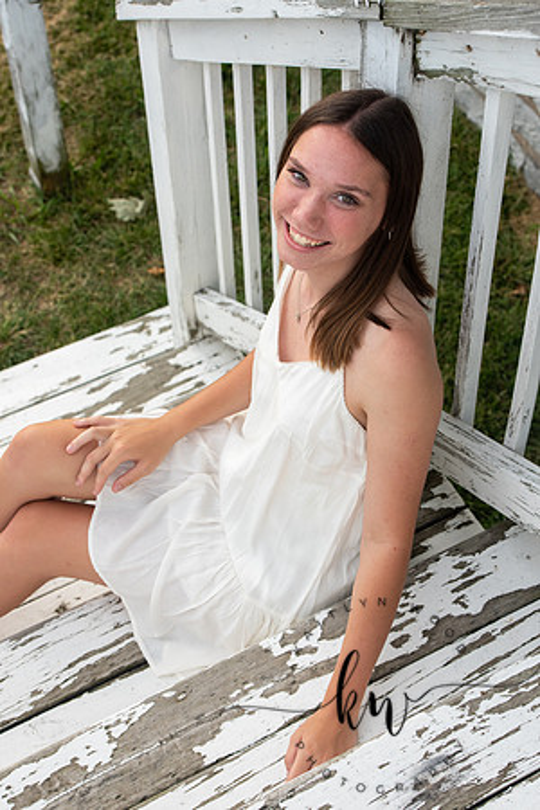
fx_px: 1575
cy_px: 405
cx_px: 270
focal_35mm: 70
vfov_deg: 28.8
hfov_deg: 19.5
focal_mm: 70
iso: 400
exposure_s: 1/320
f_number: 7.1
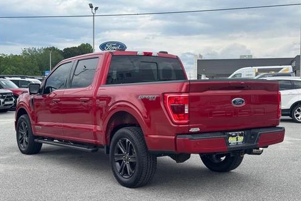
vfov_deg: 26.5
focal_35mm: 51
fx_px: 427
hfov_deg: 38.9
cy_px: 112
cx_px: 148
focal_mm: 6.76
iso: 64
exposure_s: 1/2833
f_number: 1.78
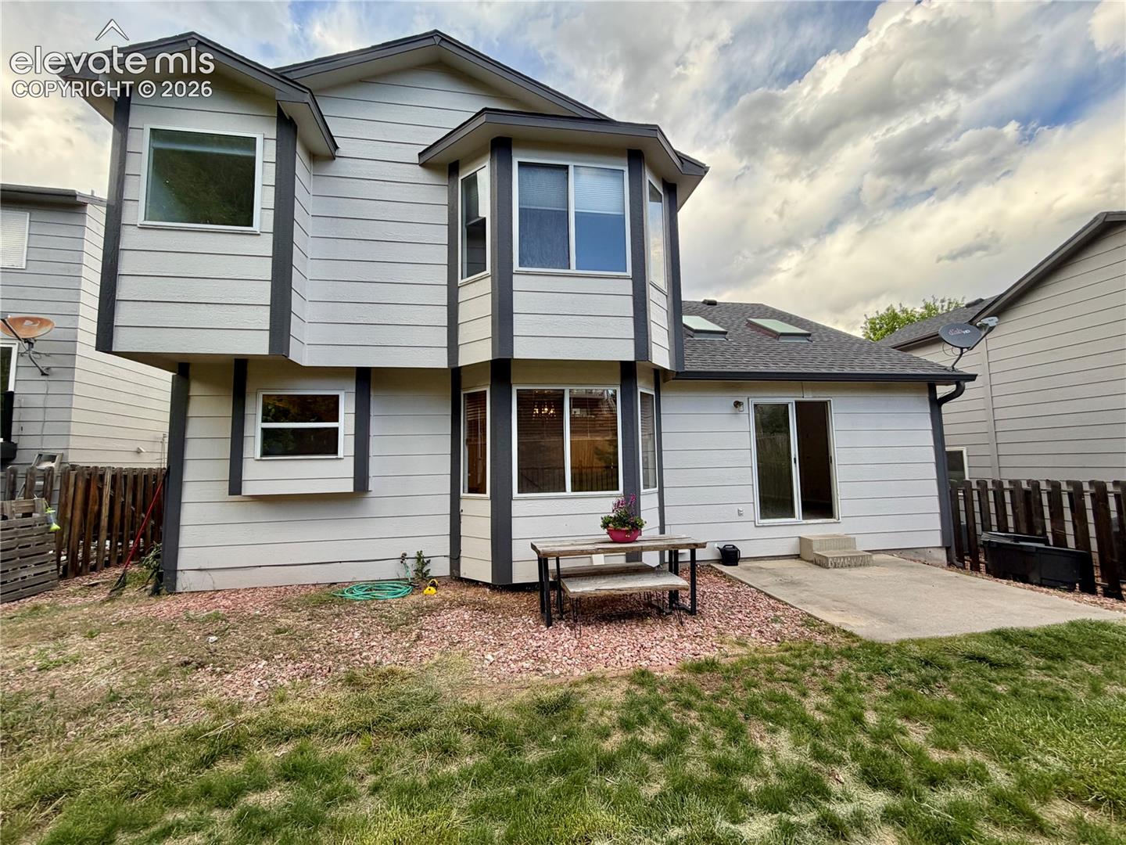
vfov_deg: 85.7
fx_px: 455
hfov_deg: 102.1
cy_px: 422
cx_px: 563
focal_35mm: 14
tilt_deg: +5.3
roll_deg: +0.9
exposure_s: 1/226
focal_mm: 2.22
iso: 50
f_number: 2.2
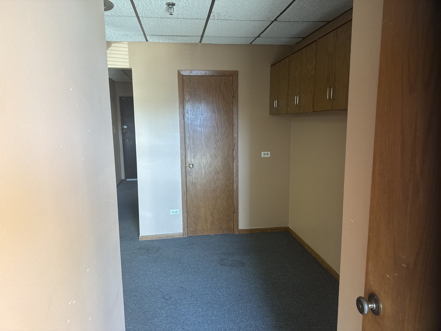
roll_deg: +1.2
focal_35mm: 24
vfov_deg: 56.8
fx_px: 306
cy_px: 166
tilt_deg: -8.0
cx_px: 220
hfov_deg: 71.6
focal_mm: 6.76
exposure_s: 1/60
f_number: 1.78
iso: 250
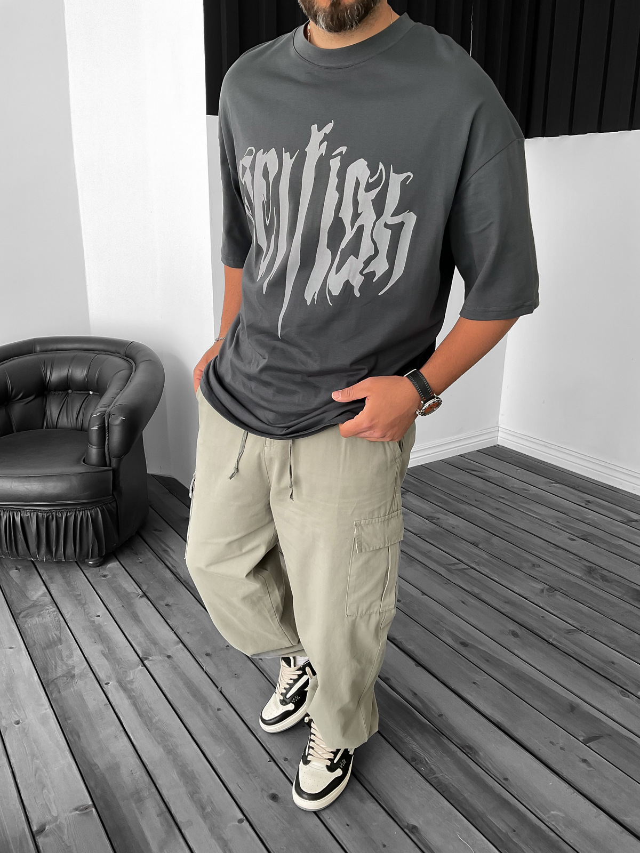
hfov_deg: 48.2
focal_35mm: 29
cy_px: 426
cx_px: 320
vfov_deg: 61.7
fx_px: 715
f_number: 1.8
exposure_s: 1/120
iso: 32
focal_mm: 3
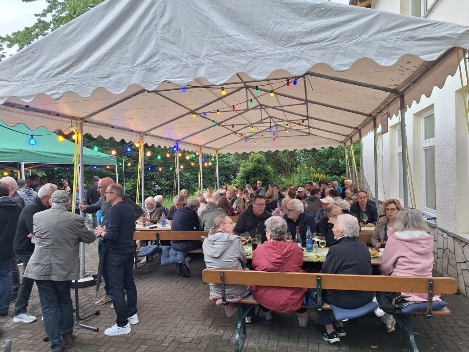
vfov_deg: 58.9
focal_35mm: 23
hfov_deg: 73.9
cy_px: 176
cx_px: 234
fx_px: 312
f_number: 1.8
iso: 64
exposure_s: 1/100
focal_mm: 5.54
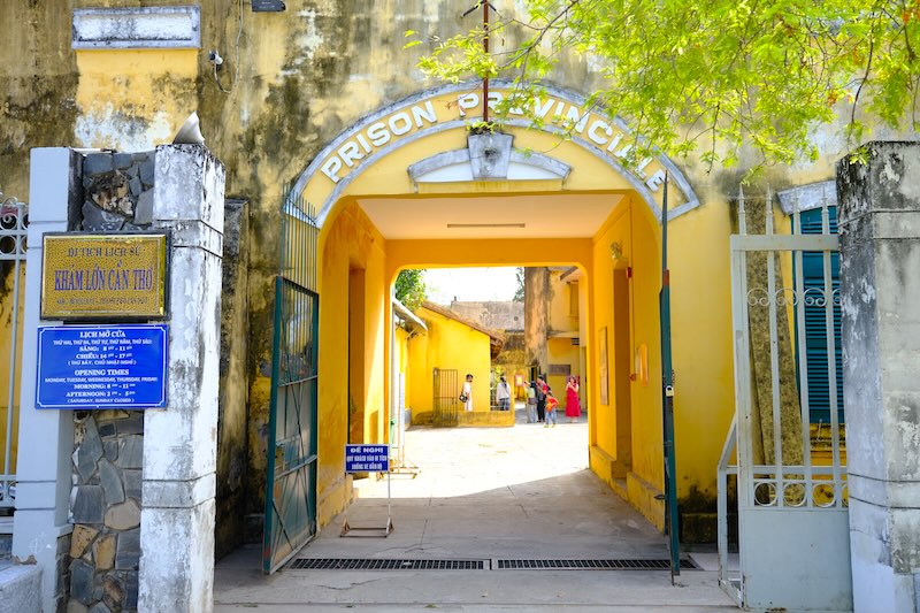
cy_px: 306
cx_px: 460
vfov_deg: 43.6
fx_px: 766
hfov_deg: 61.9
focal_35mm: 30
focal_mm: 20.2
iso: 320
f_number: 4
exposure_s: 1/400
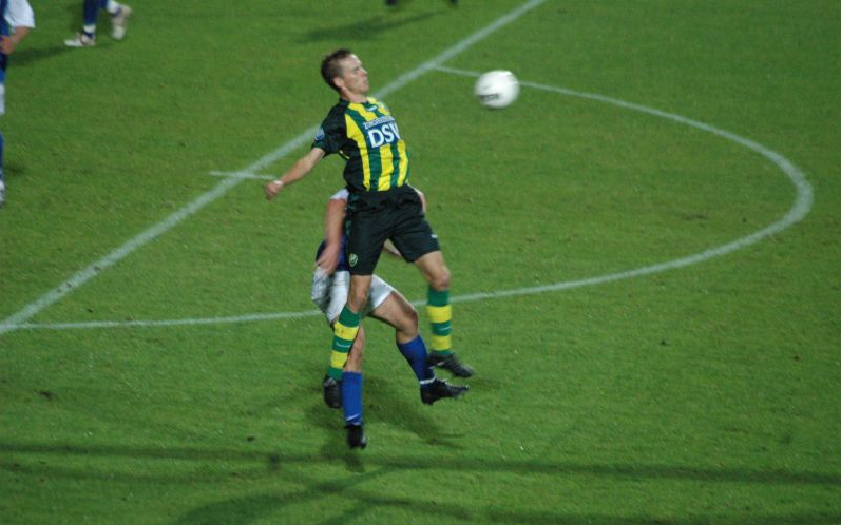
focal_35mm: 368
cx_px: 421
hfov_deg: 5.7
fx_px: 8434
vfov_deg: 3.6
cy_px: 264
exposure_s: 1/90
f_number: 5.3
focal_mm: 240
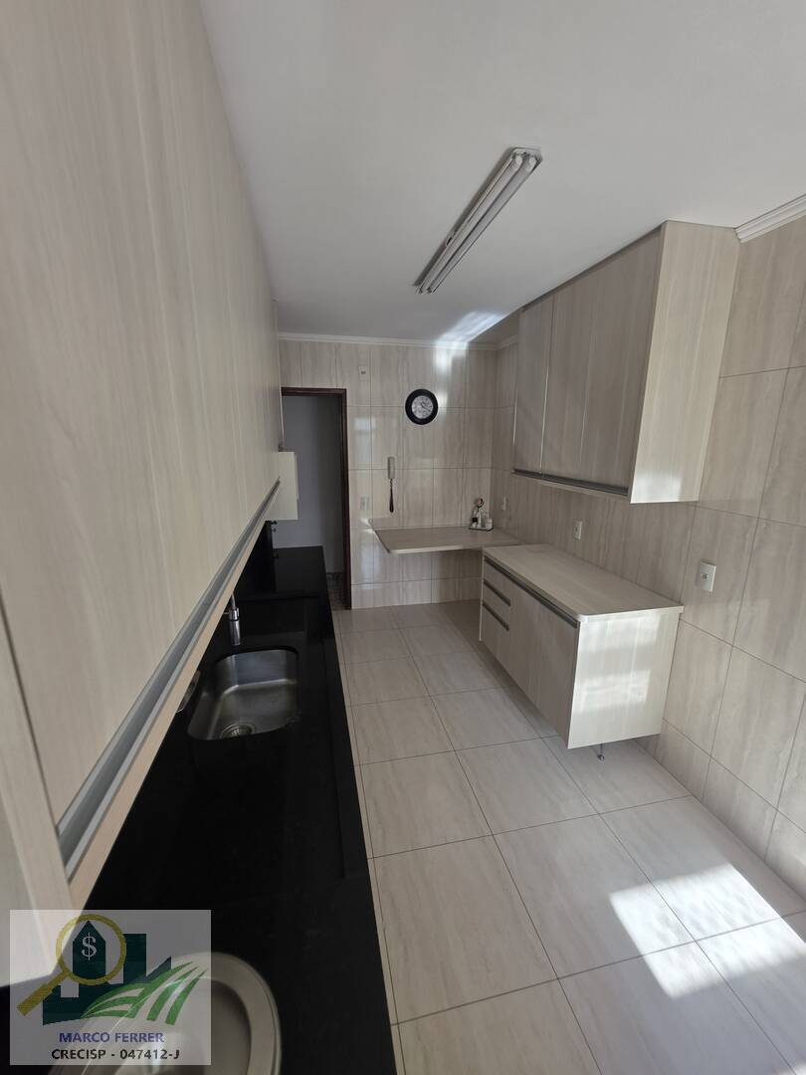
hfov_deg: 89.9
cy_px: 538
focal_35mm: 13
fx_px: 404
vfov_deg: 106.2
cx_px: 403
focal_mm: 2.2
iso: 32
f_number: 1.9
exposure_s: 1/120
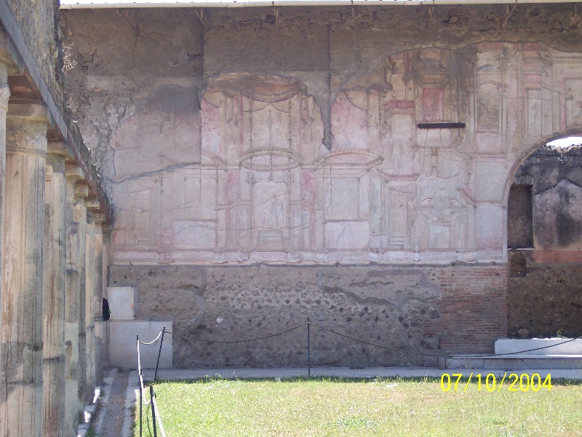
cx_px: 291
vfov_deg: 23.3
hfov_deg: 30.7
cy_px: 218
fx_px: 1059
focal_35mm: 63
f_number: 3.4
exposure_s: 1/500
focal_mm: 13.3
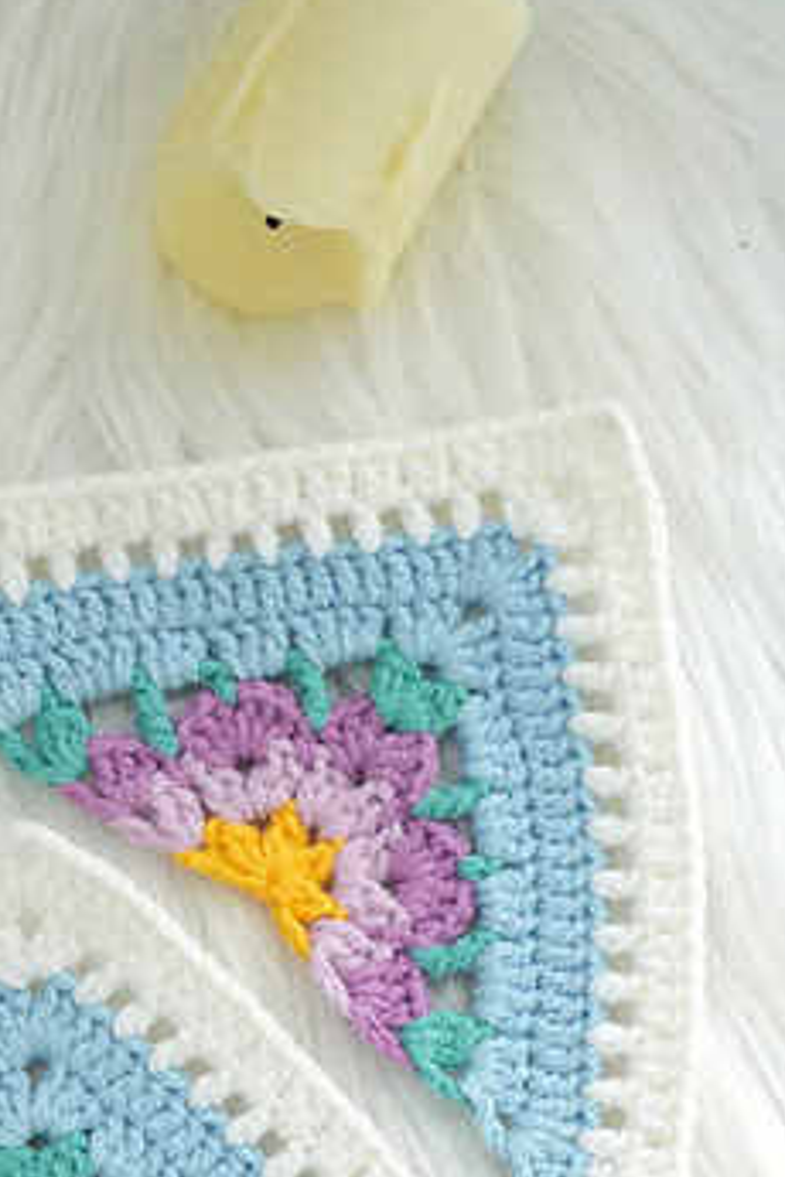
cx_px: 67
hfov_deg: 10.5
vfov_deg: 15.6
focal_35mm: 130
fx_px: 4252
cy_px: 989
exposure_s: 1/320
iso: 3200
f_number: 6.3
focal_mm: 70
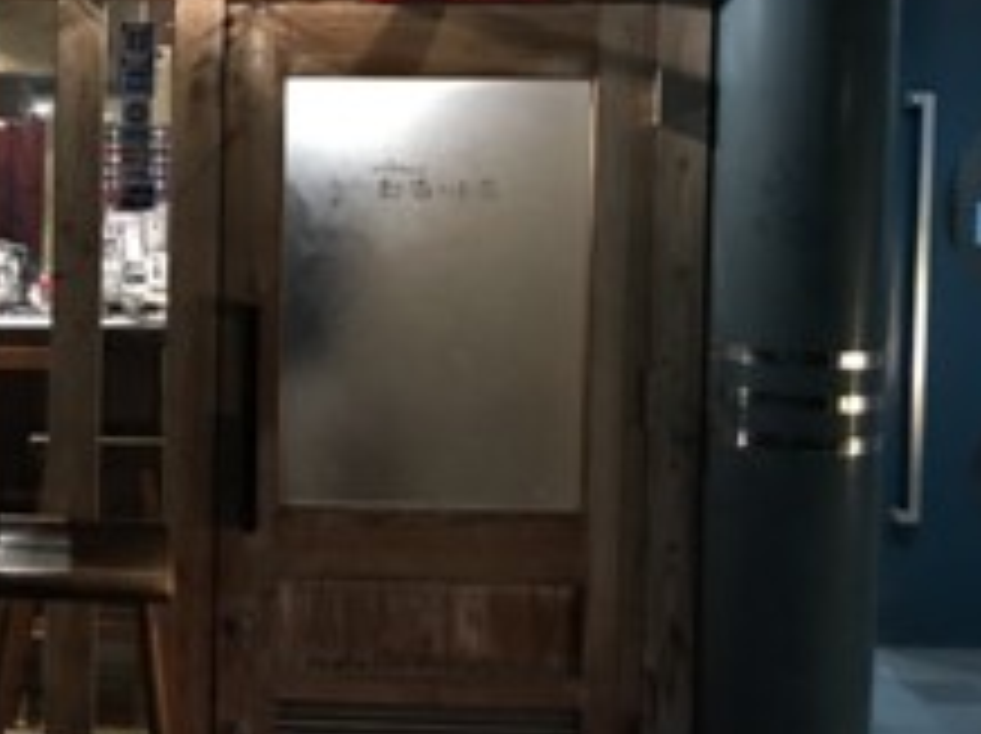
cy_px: 257
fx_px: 1698
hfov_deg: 30.2
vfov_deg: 24.3
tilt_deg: -2.1
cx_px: 18
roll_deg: -1.2
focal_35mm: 60
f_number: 2.2
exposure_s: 1/4
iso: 64
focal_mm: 4.15
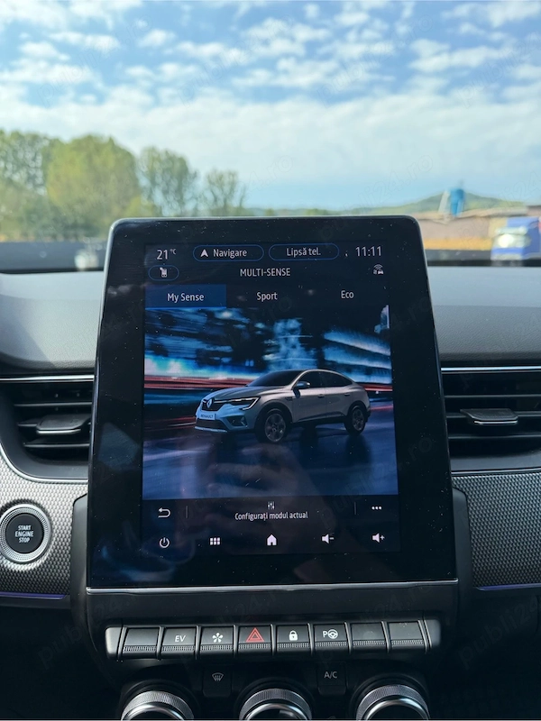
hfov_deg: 56.8
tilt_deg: -11.3
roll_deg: -0.8
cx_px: 270
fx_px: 500
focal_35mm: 24
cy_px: 360
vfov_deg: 71.6
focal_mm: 6.76
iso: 100
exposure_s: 1/1292
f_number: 1.78
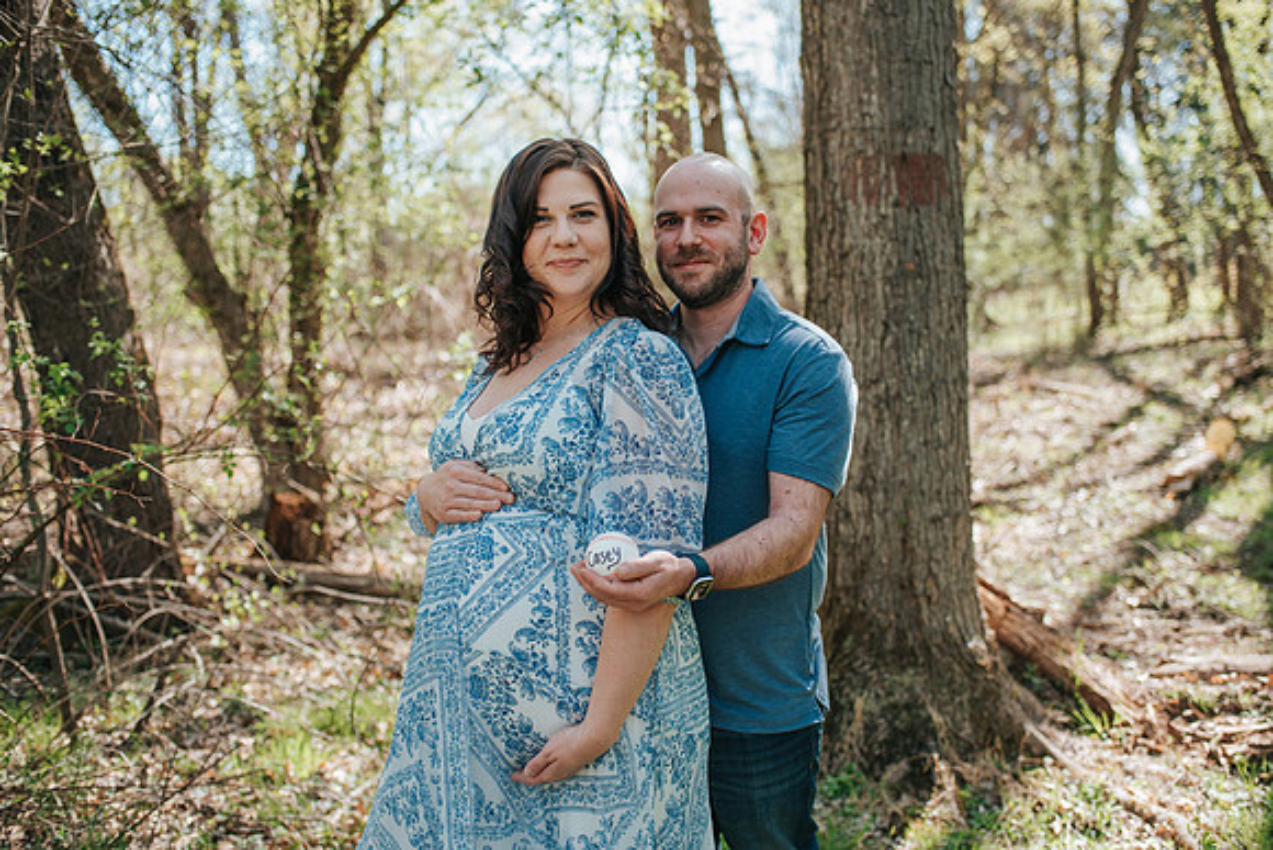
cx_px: 656
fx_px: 1283
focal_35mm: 36
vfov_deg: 36.6
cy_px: 425
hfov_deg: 52.8
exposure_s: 1/1000
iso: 320
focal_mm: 35
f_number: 2.5
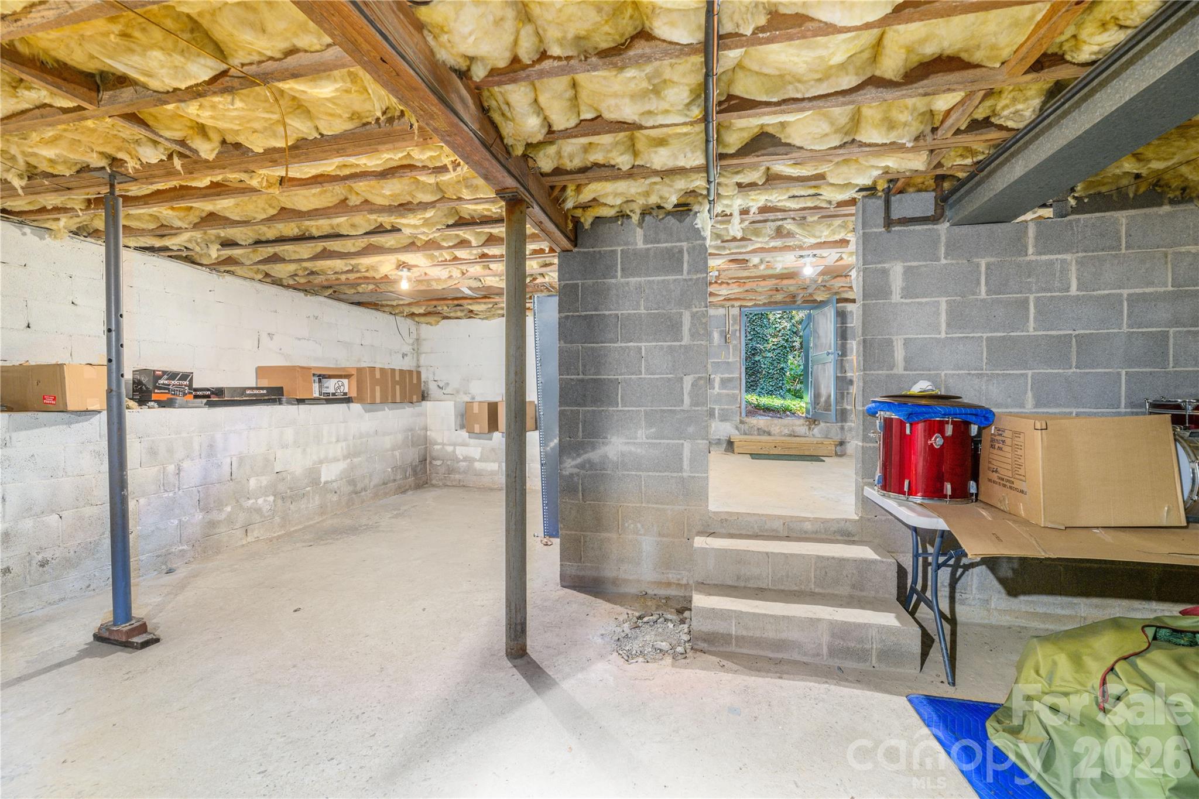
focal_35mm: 14
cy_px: 400
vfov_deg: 81.2
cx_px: 600
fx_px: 466
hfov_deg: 104.3
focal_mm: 14
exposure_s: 1/1.25
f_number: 8
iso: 320
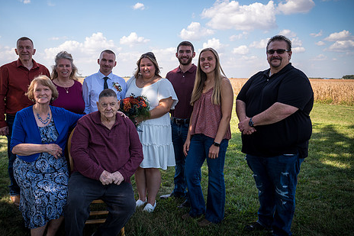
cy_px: 103
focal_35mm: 30
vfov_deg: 43.5
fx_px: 295
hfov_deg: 61.4
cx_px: 140
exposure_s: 1/400
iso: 100
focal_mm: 24
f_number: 5
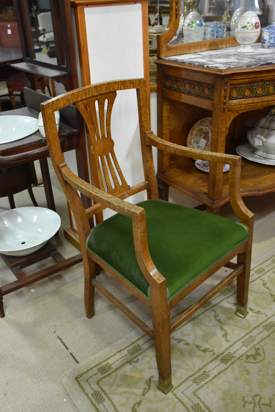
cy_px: 206
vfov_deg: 55.1
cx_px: 138
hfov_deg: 38.4
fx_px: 395
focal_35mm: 34
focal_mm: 23
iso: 2200
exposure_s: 1/60
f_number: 4
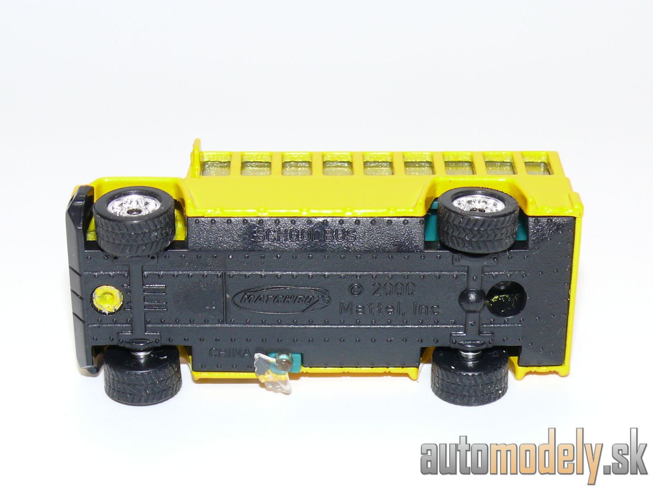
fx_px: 1679
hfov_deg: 22.0
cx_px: 326
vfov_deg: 16.6
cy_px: 245
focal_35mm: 89
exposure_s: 1/30
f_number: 4
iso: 100
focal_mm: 12.5
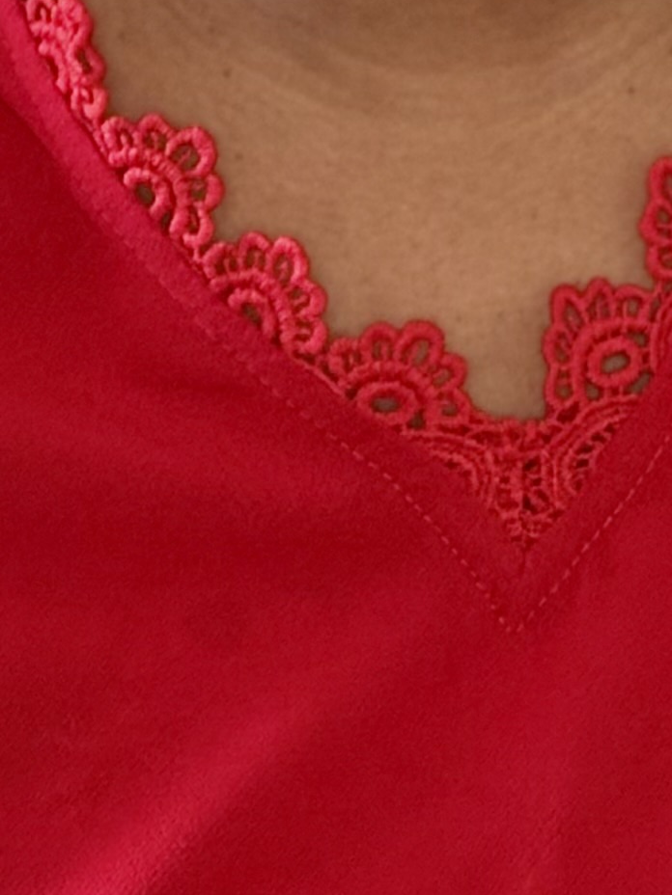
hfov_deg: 6.6
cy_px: -522
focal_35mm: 226
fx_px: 5850
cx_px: 348
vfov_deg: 8.5
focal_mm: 5.96
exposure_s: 1/40
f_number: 1.6
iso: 250
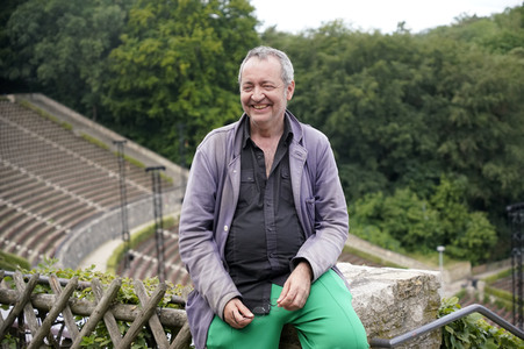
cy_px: 174
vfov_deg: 21.9
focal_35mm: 62
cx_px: 262
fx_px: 902
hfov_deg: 32.4
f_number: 4
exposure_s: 1/4000
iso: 2500
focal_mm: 62
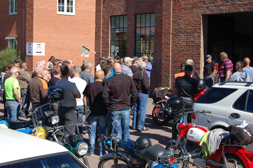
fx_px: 442
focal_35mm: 63
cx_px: 126
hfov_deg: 31.9
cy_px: 84
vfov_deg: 21.5
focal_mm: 42
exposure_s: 1/250
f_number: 9
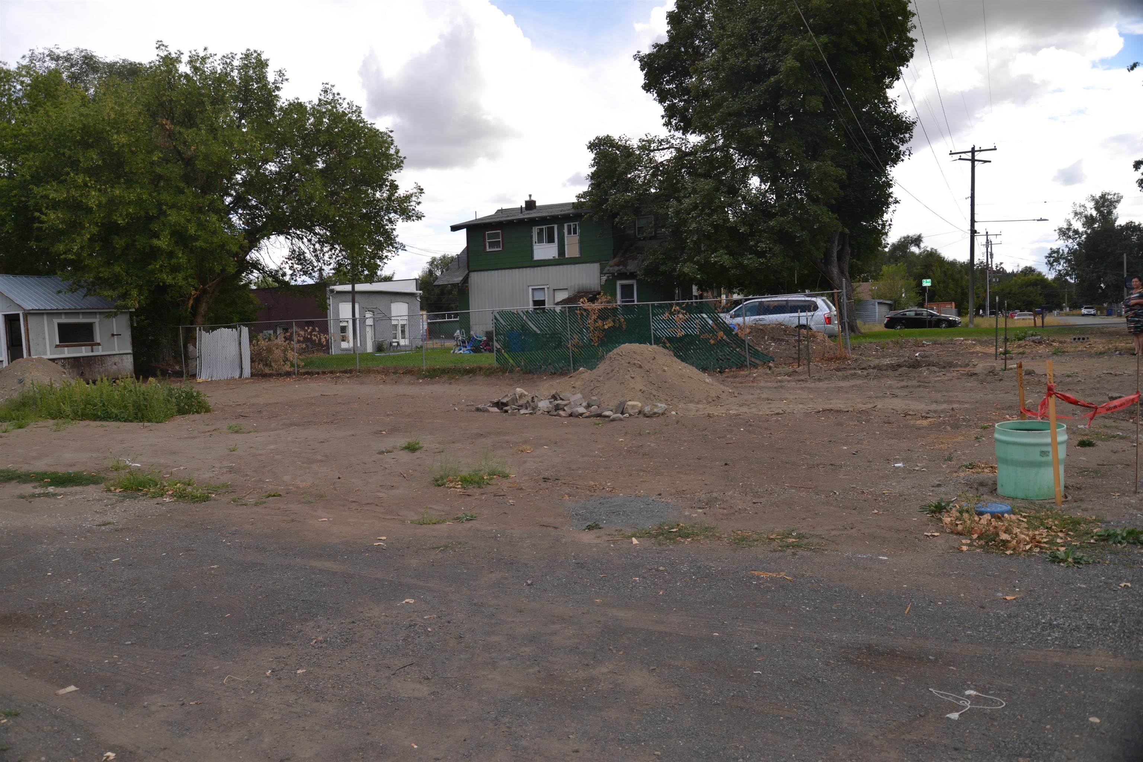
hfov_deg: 69.4
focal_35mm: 26
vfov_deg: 49.6
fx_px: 825
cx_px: 572
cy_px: 381
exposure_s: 1/200
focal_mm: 26
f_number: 5.6
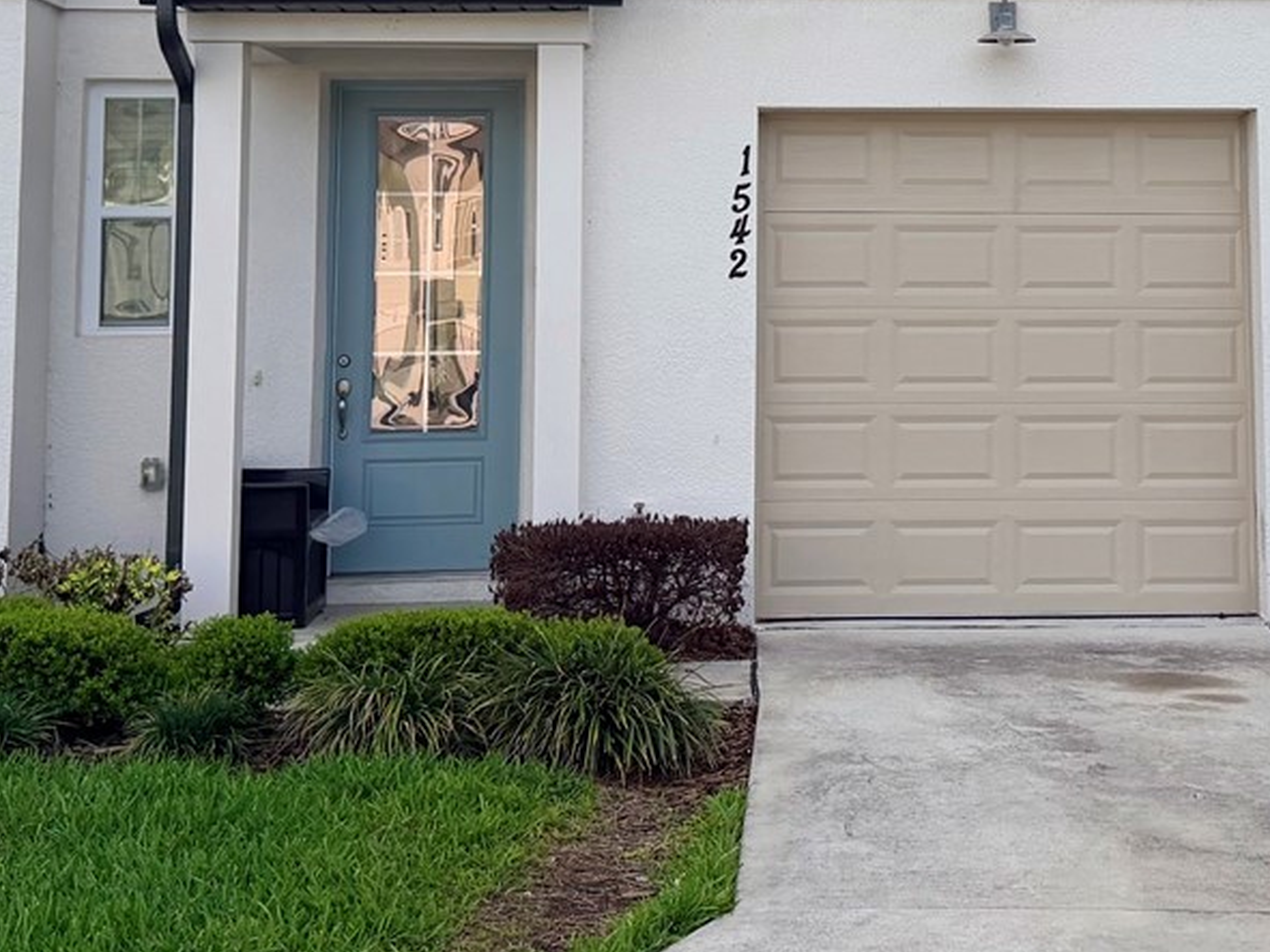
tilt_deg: +4.6
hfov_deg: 29.3
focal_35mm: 65
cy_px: 95
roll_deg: +0.9
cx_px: 980
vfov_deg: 22.1
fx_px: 2384
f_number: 1.78
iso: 100
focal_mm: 6.76
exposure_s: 1/1812
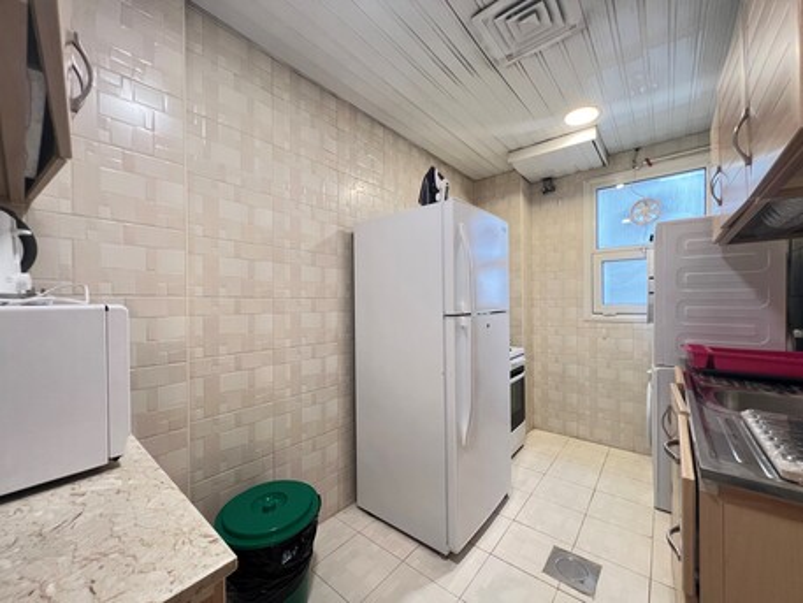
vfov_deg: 89.9
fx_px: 302
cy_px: 302
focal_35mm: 13
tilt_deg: +0.2
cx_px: 402
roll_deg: +0.3
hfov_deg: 106.2
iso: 200
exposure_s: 1/50
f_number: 1.8
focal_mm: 1.57
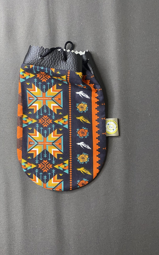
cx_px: 72
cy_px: 128
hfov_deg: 44.5
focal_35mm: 28
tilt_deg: -89.8
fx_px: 194
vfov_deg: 66.5
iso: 400
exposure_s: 1/50
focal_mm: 4.25
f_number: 1.8
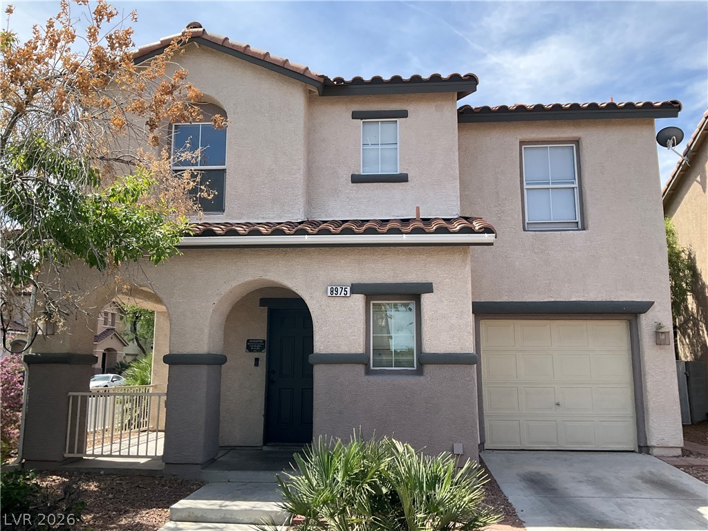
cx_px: 354
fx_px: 593
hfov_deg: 61.7
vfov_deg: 48.2
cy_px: 266
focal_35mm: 29
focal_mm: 3
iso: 25
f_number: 1.8
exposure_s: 1/978
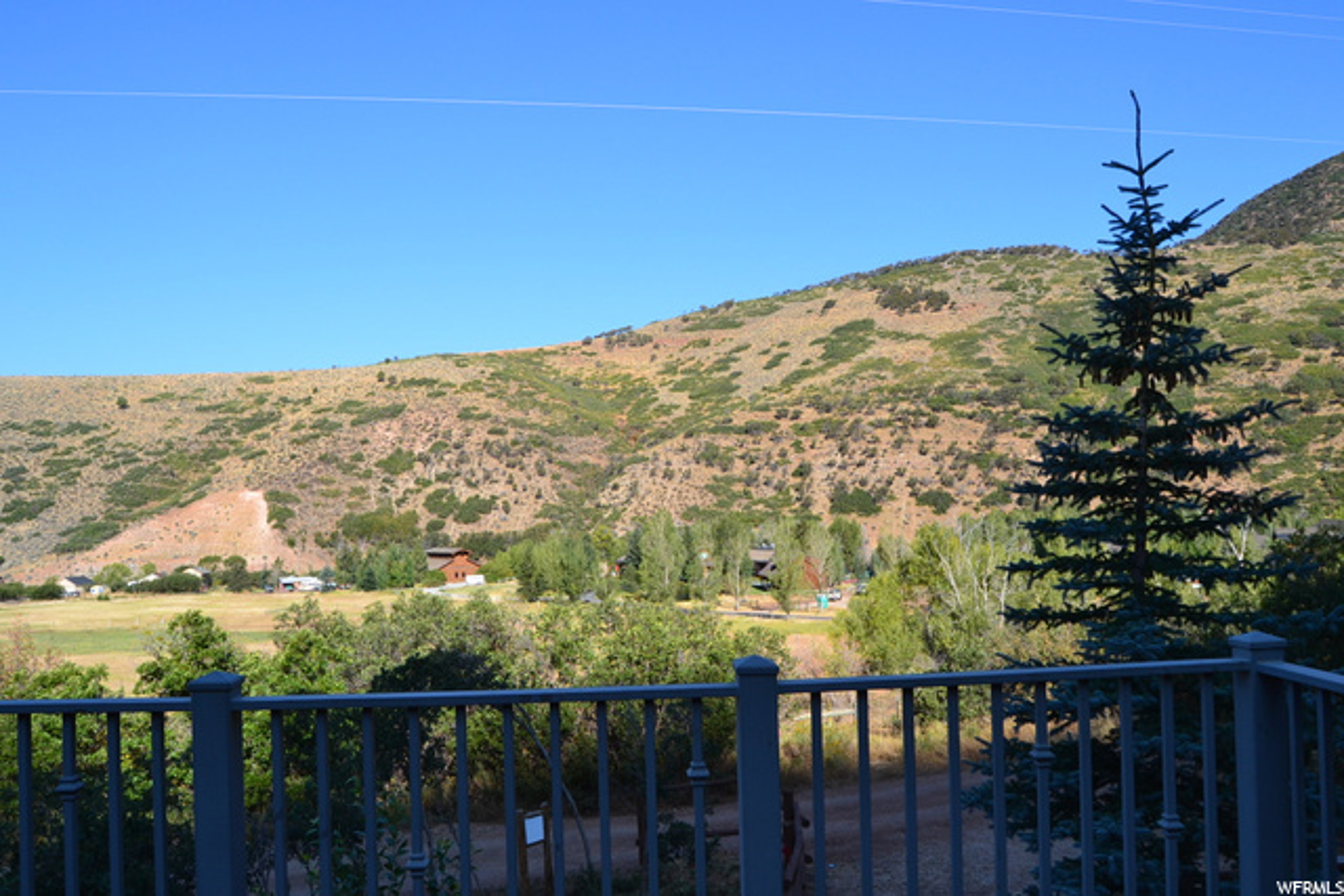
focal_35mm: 27
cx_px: 672
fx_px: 1008
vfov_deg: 48.0
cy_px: 448
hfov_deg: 67.4
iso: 400
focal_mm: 18
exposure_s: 1/400
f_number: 11
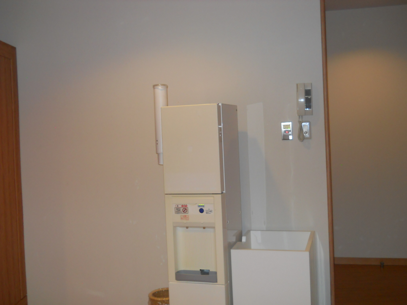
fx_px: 482
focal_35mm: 41
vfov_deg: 35.1
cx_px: 204
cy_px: 152
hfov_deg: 45.8
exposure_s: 1/30
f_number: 3.1
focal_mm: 6.72
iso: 200
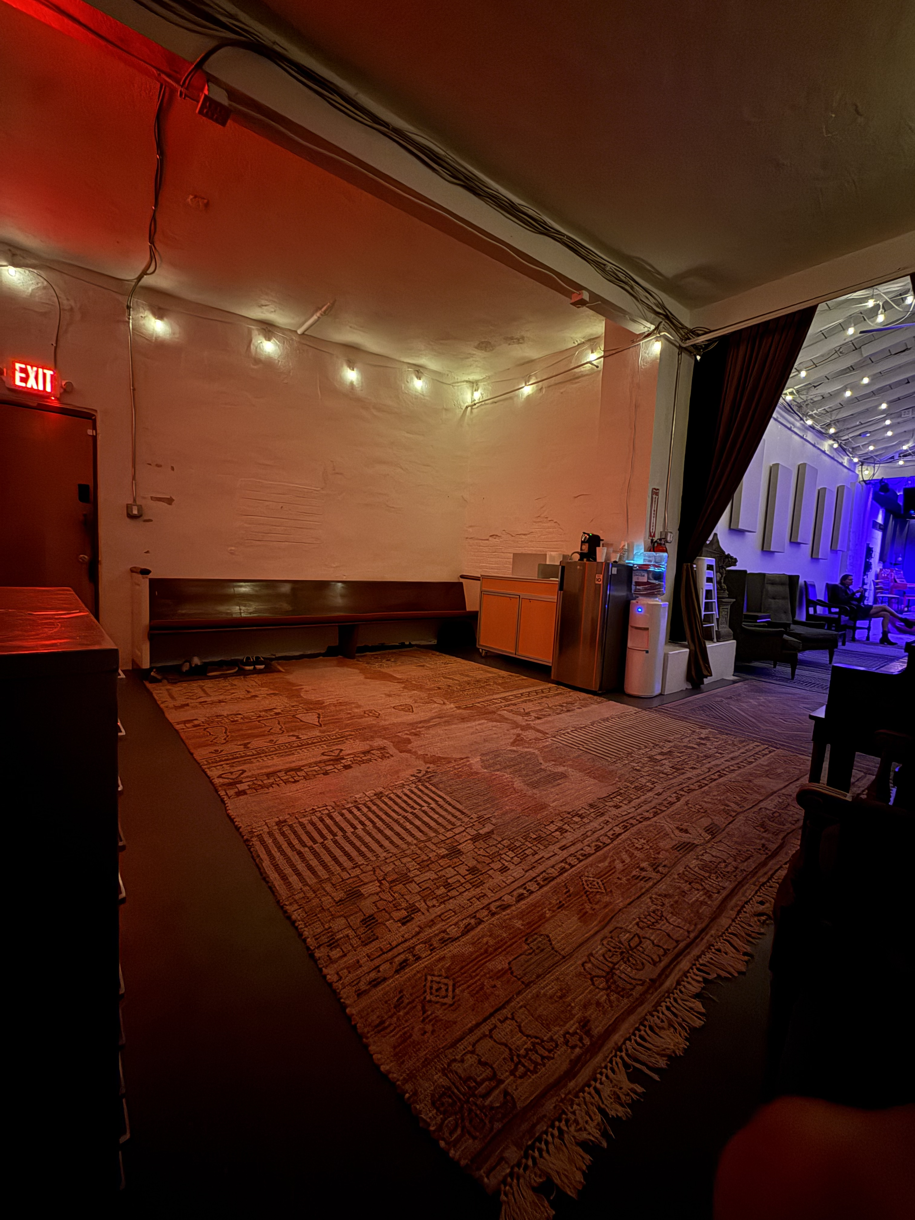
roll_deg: -2.2
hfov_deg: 85.7
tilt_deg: -4.7
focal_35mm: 14
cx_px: 458
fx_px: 493
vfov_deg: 102.1
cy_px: 610
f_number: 2.2
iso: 1600
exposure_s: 1/10
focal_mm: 2.22
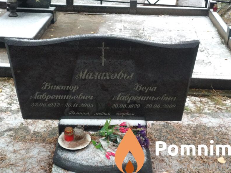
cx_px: 116
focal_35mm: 53
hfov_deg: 36.2
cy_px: 87
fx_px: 354
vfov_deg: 27.5
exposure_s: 1/40
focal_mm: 5.99
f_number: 2.6
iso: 800
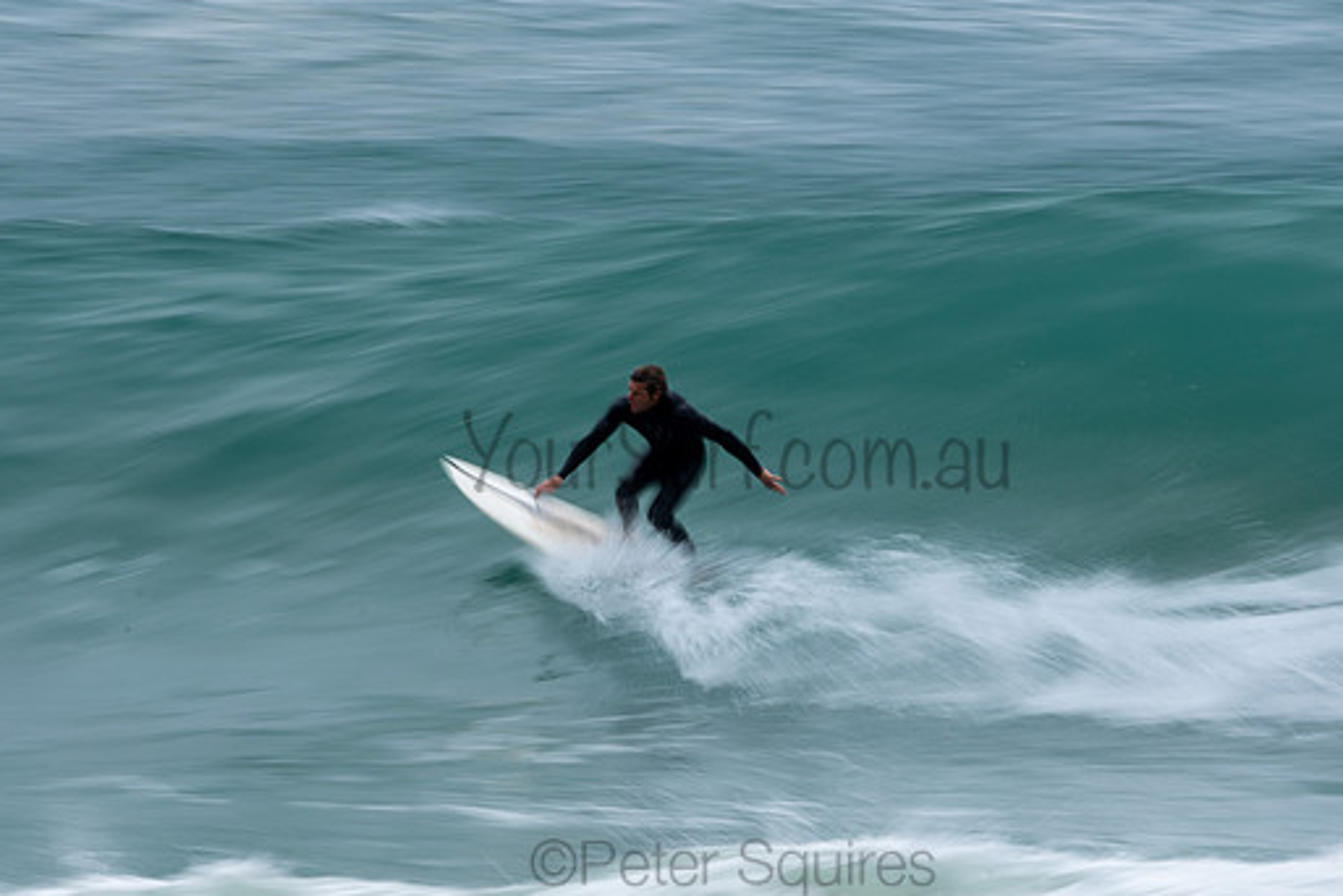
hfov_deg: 2.4
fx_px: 31633
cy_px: 428
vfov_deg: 1.6
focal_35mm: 848
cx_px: 733
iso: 100
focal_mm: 500
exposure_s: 1/20
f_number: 22
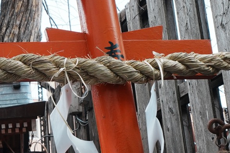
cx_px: -51
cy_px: 105
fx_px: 504
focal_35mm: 79
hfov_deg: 23.4
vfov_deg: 17.2
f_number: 5.6
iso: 200
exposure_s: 1/125
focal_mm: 21.2
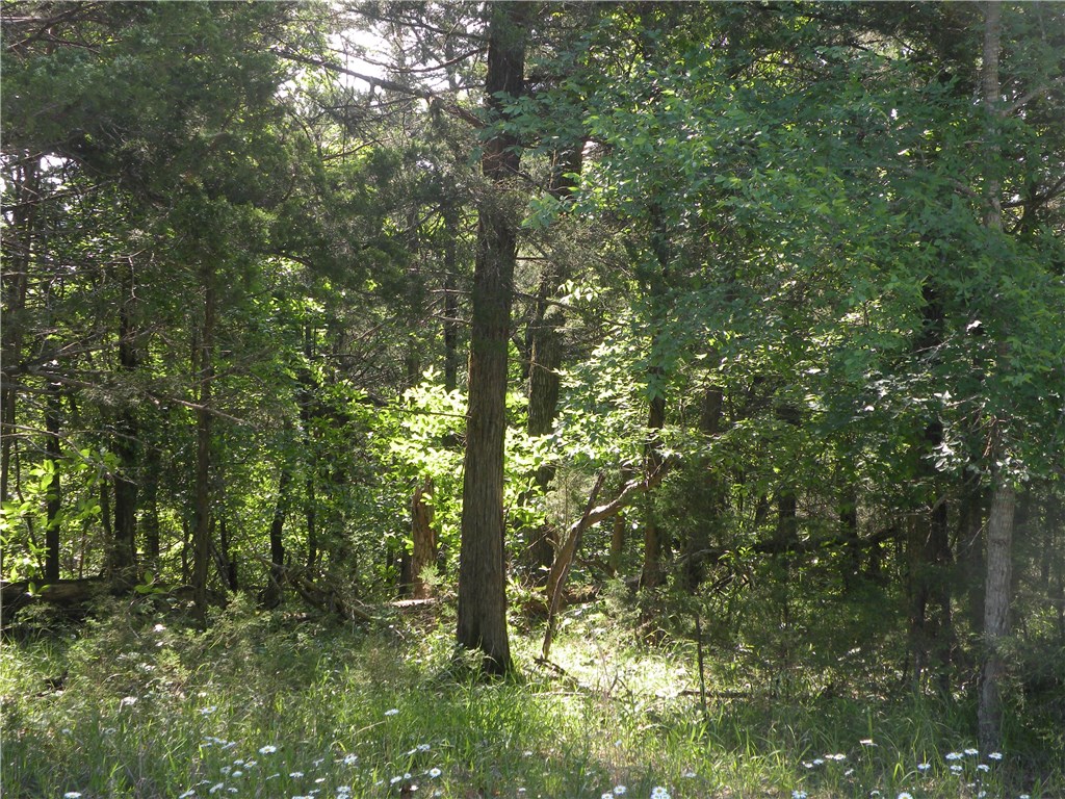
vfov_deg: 21.9
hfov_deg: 29.0
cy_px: 400
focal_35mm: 67
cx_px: 532
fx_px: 2061
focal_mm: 11.9
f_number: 3.5
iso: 64
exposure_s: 1/88
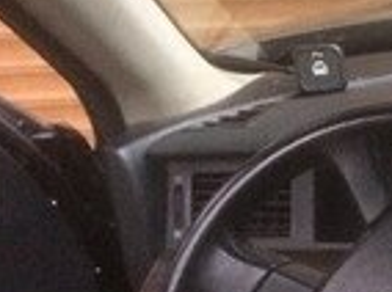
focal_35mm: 135
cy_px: 354
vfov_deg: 10.8
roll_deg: -0.3
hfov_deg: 12.2
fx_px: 1526
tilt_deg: -22.4
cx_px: 881
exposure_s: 1/25
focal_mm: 4.15
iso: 320
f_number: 2.2
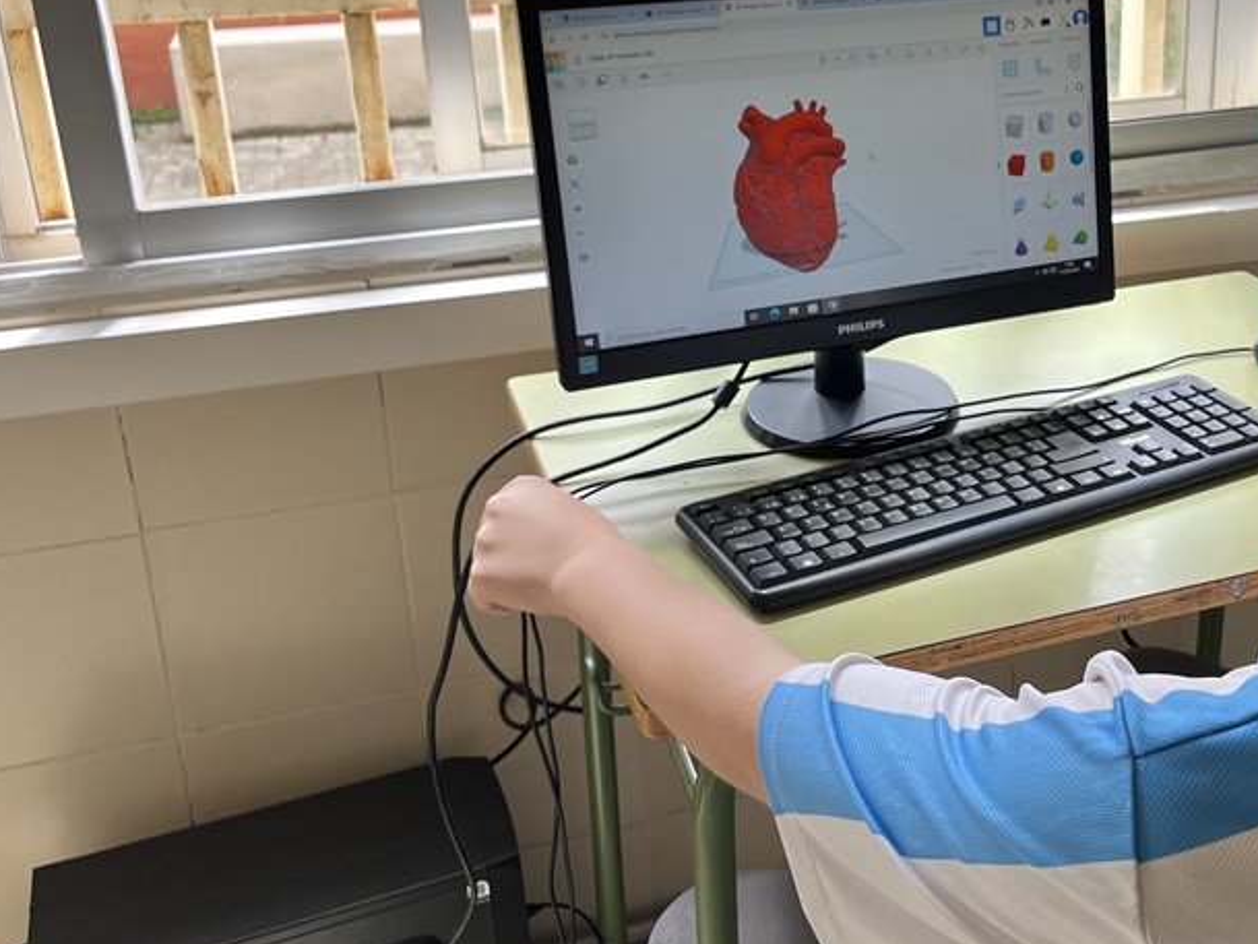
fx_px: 1563
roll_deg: +1.0
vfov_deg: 33.2
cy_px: 295
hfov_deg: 42.3
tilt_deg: -18.9
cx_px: 965
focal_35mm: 43
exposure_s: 1/122
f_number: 1.6
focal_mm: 5.1
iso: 32
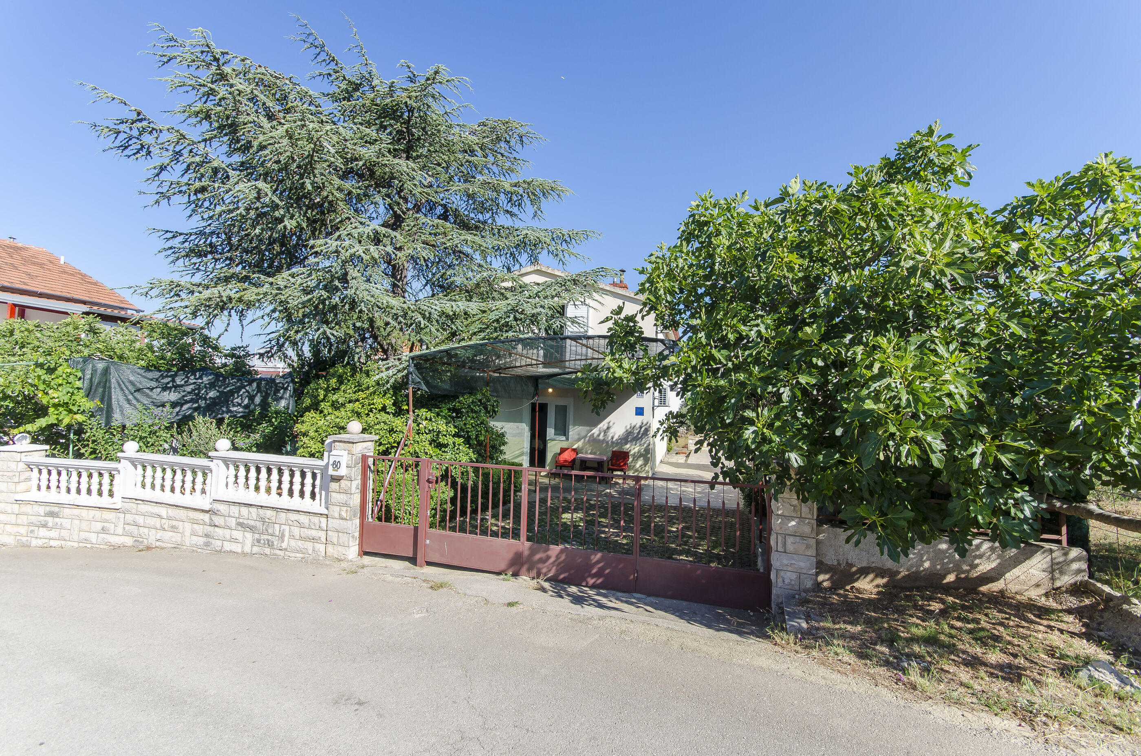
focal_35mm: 15
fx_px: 474
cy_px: 378
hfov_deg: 100.5
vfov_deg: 77.1
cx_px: 570
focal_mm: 10
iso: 100
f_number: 8
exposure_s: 1/320
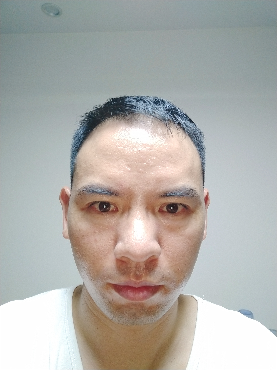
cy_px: 185
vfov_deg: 61.7
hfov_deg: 48.2
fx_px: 309
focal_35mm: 29
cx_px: 138
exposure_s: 1/33.3
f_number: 2
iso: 359
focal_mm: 3.87
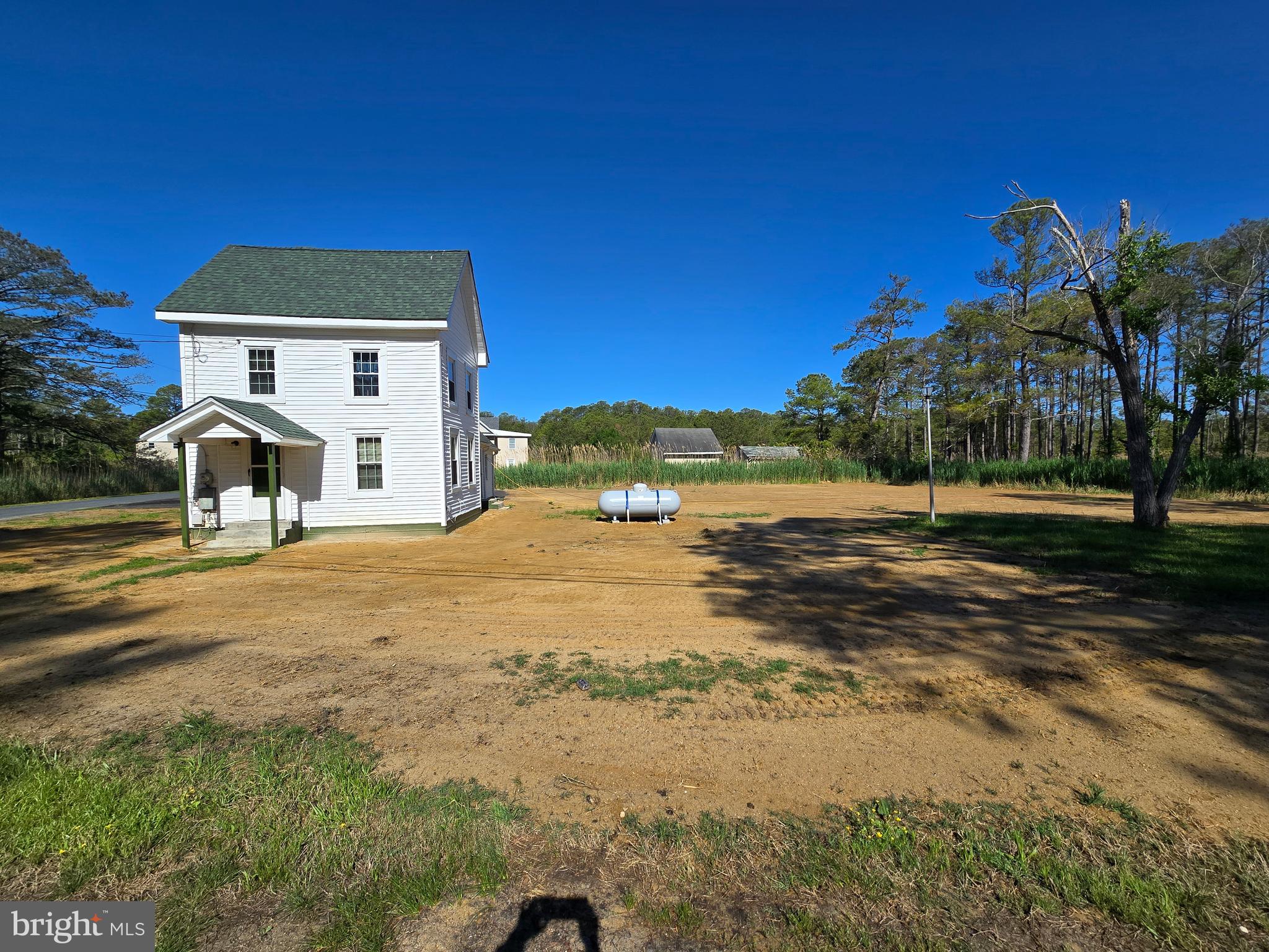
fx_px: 477
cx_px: 634
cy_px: 476
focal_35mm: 13
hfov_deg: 106.2
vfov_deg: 89.9
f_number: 2.2
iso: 50
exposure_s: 1/2866
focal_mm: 2.2
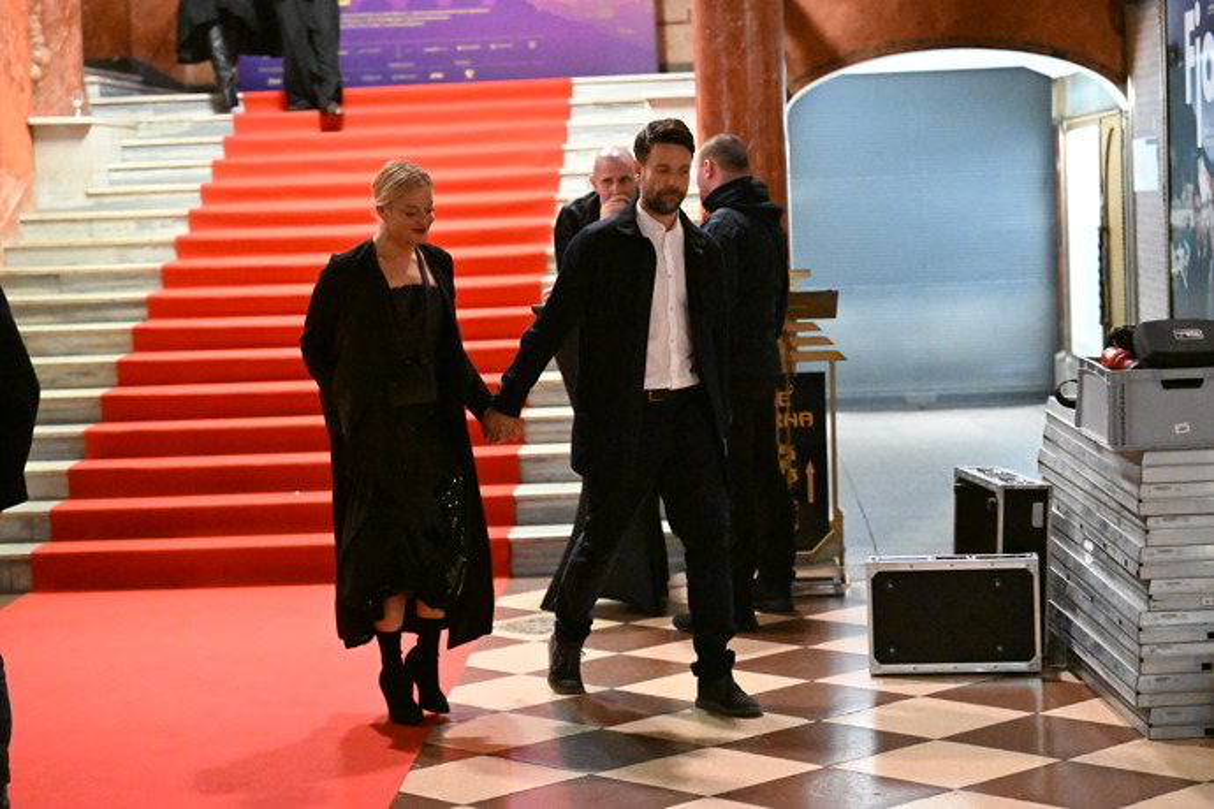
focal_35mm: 77
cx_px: 607
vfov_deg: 17.7
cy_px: 404
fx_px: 2596
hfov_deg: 26.3
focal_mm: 77
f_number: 2.8
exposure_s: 1/200
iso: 25600
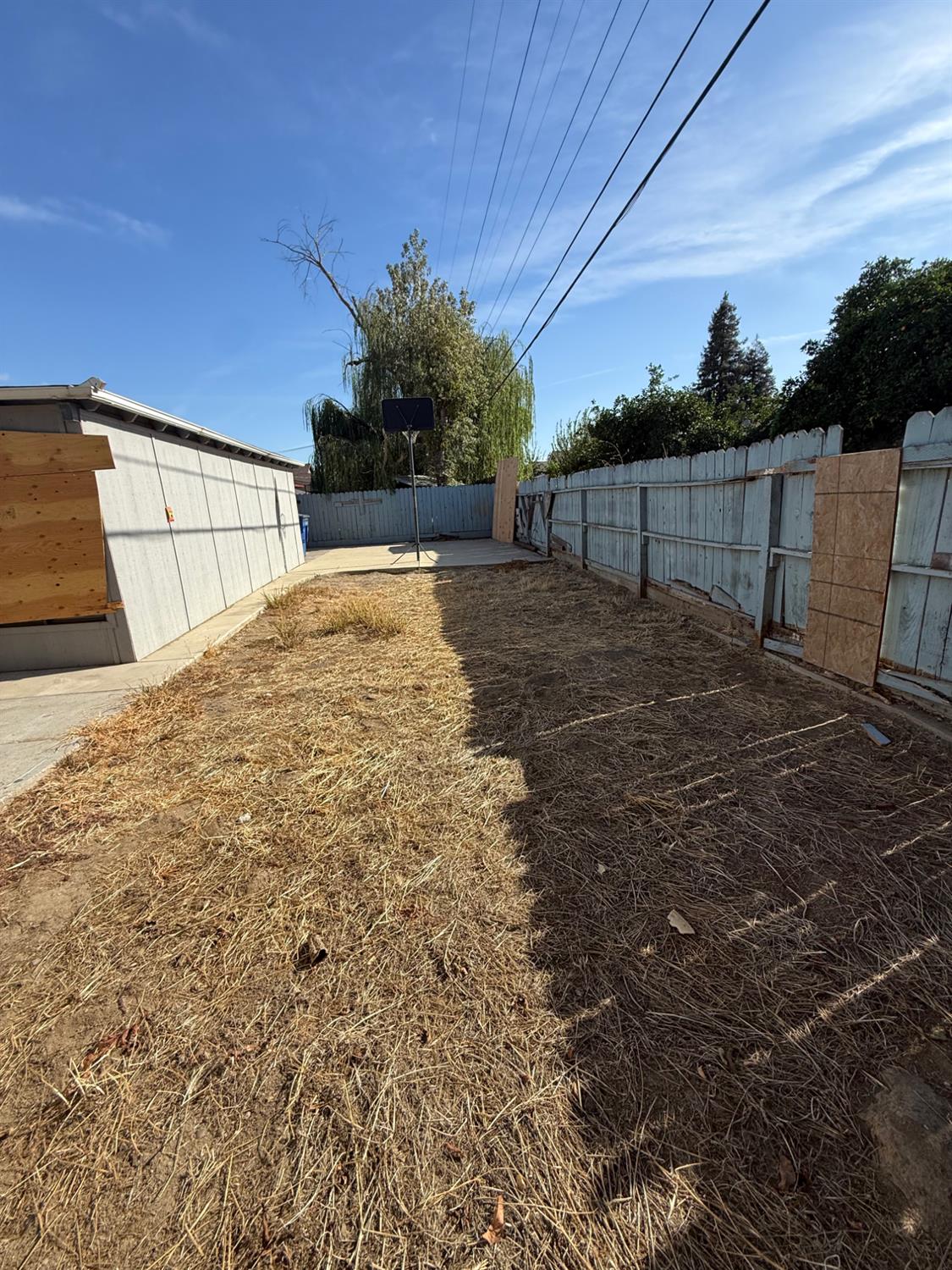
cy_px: 635
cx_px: 476
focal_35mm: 14
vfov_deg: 102.1
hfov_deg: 85.7
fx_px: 513
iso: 50
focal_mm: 2.22
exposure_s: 1/1145
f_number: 2.2
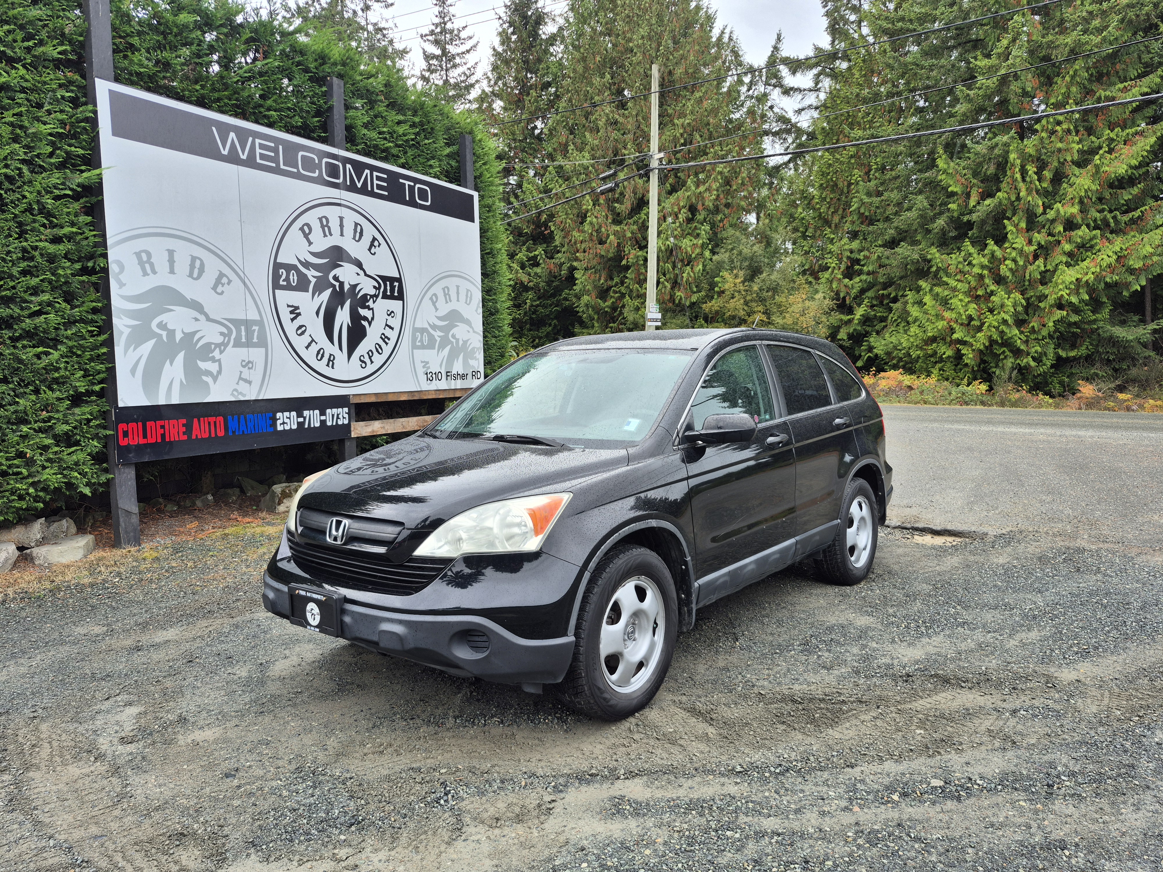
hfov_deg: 73.9
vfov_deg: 58.9
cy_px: 436
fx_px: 773
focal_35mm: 23
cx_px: 582
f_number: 1.8
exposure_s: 1/313
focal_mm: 5.4
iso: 25
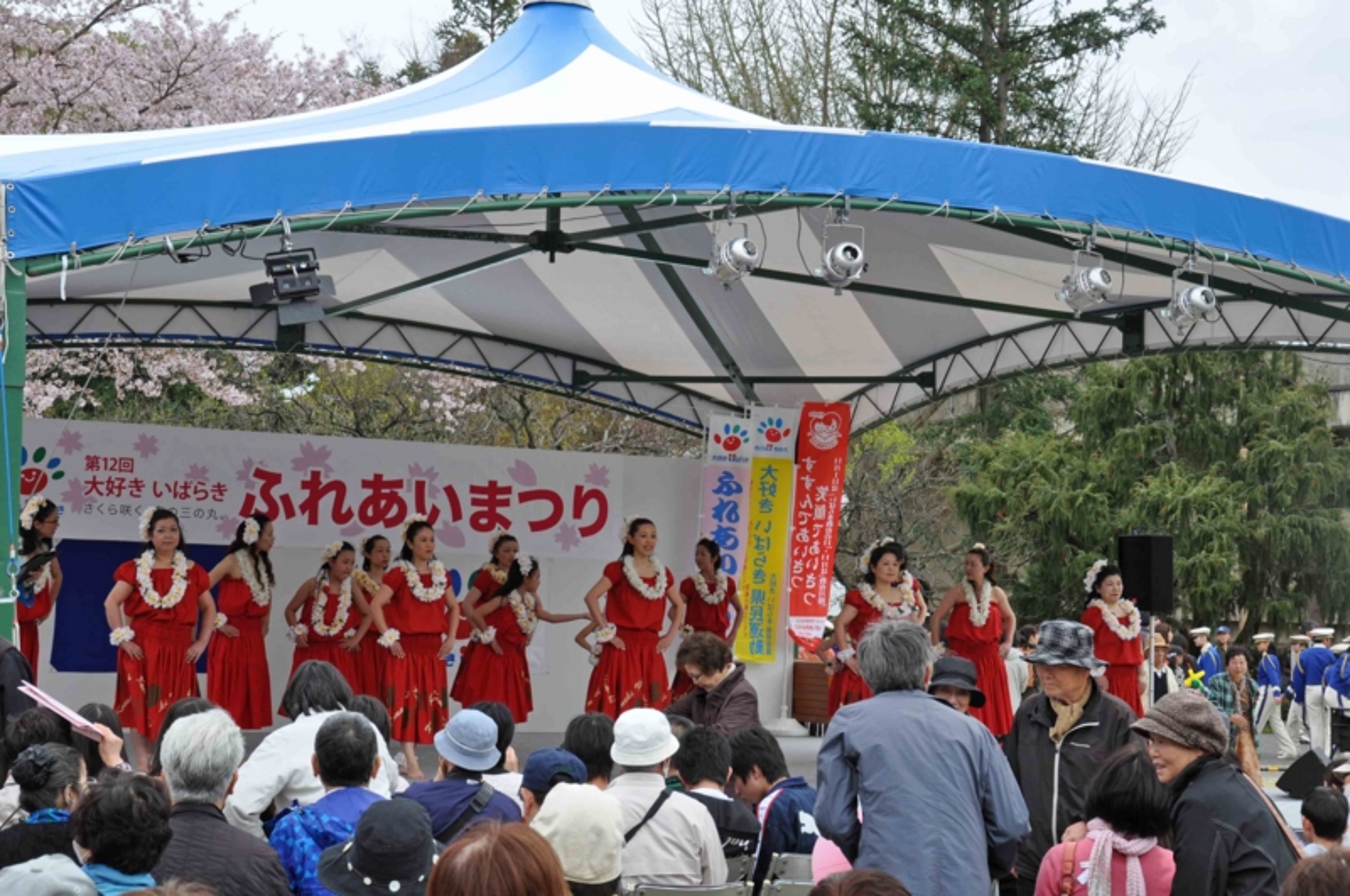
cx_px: 675
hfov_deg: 28.1
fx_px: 2696
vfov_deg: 18.9
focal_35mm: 72
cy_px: 448
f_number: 11
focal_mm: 48
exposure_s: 1/125
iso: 200
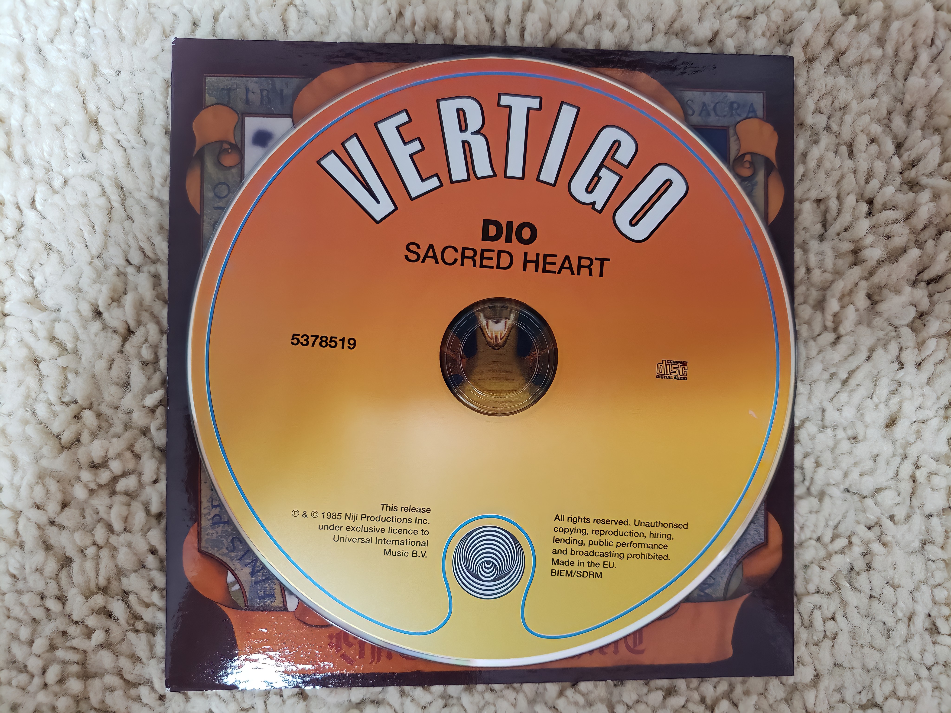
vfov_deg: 53.1
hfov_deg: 67.3
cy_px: 356
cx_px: 476
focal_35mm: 26
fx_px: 714
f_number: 1.5
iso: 250
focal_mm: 4.3
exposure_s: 1/17
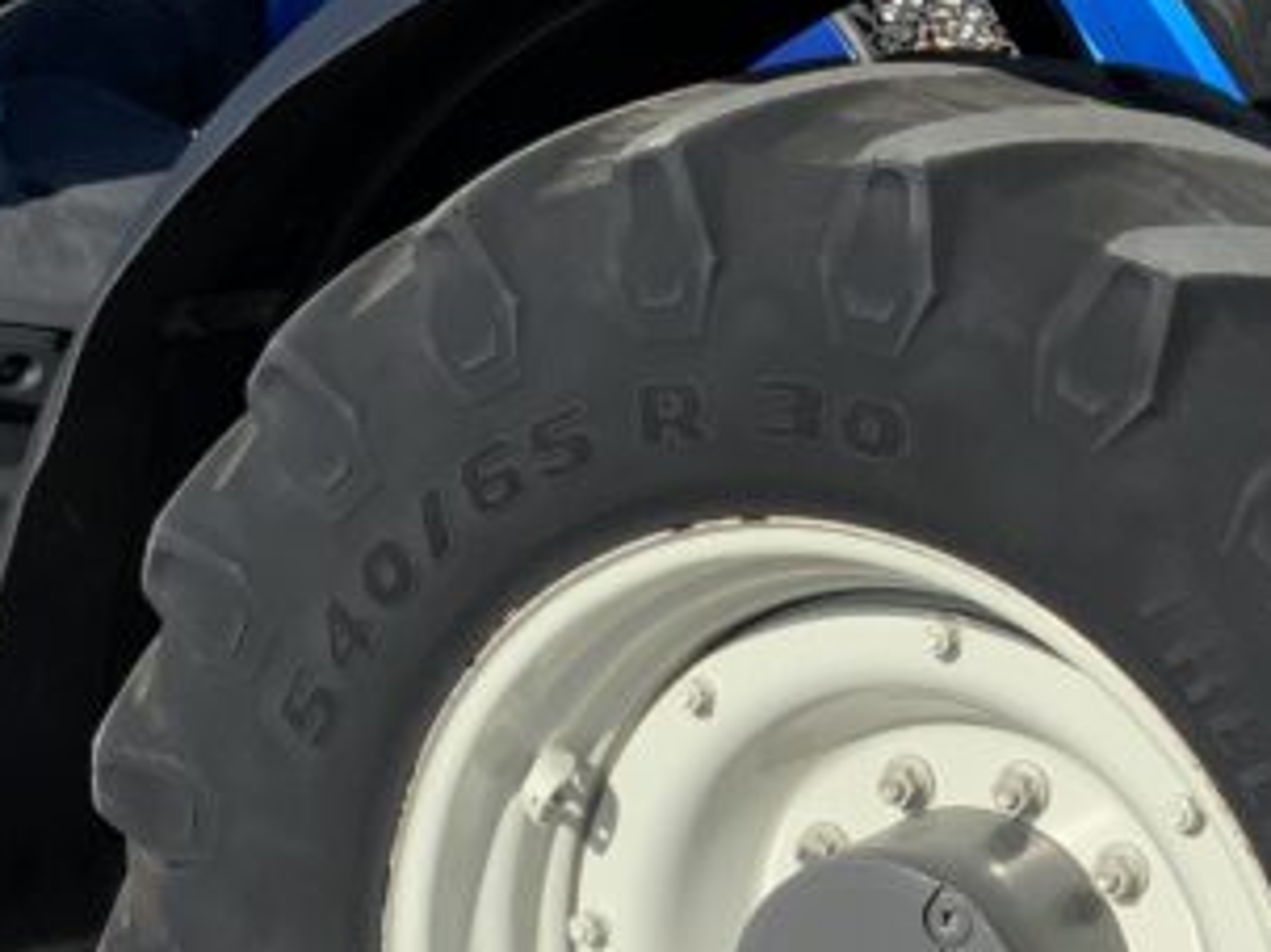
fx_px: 3597
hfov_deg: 19.7
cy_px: 994
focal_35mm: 98
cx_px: 1124
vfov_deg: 14.8
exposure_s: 1/1451
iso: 16
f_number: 1.8
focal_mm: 3
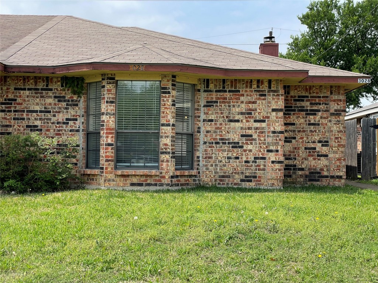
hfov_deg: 36.8
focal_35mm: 52
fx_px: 568
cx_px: 189
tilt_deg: +1.6
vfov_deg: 28.0
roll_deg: -0.8
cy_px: 142
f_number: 2
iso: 25
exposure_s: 1/1295
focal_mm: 6
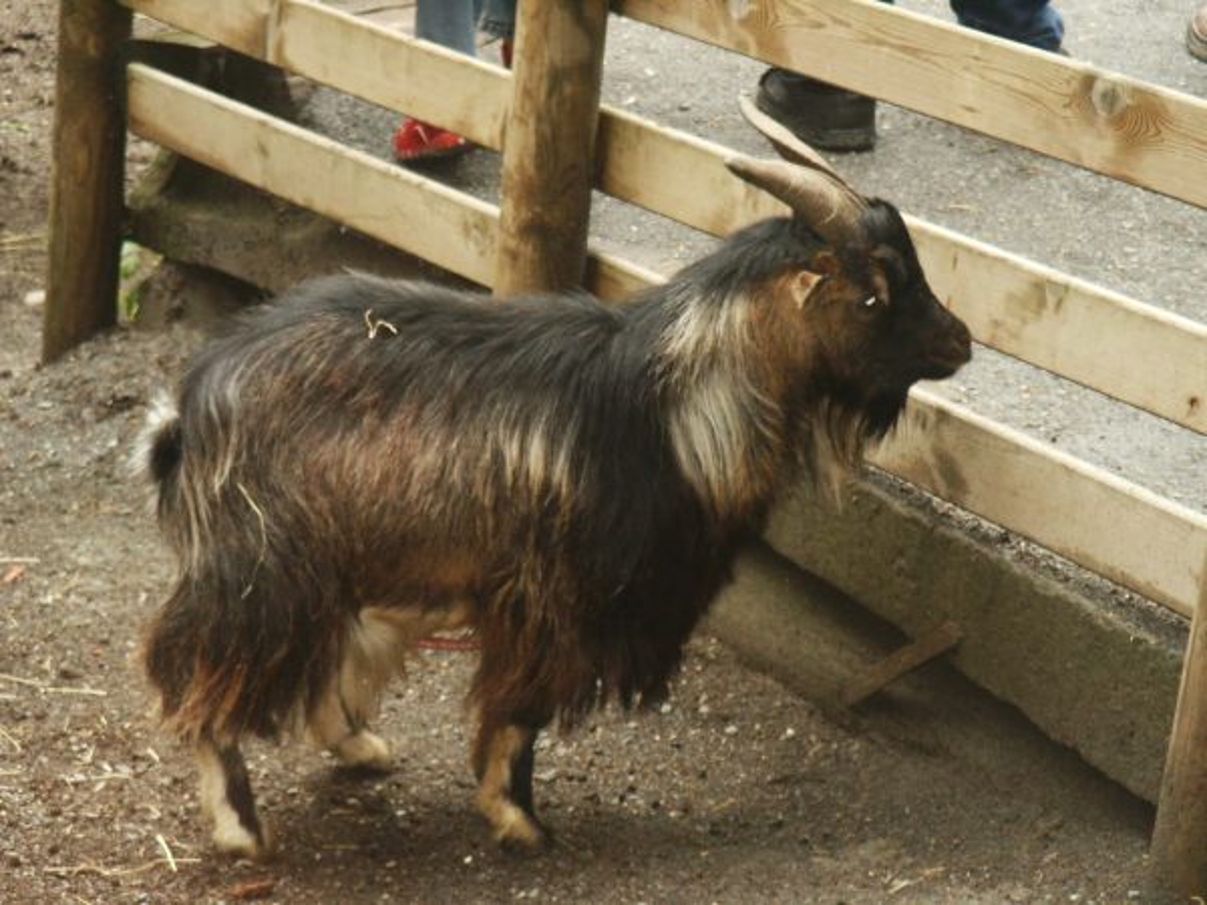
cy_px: 452
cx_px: 604
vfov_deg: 10.7
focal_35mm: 139
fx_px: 4847
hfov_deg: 14.2
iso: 200
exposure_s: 1/125
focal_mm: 28.23
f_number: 3.6
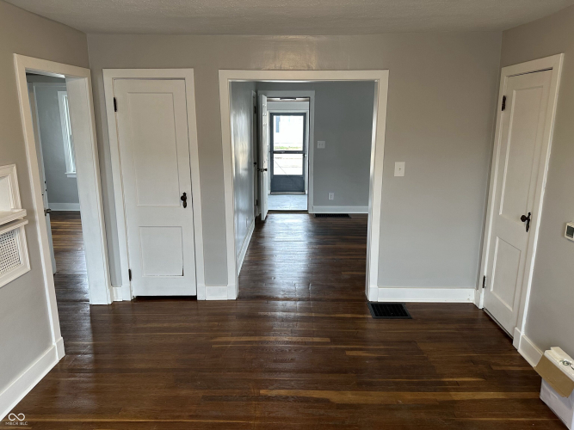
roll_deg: -0.3
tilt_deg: -13.0
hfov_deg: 71.6
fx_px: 398
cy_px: 215
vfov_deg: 56.8
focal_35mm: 24
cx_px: 287
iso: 125
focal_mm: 6.86
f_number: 1.78
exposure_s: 1/60
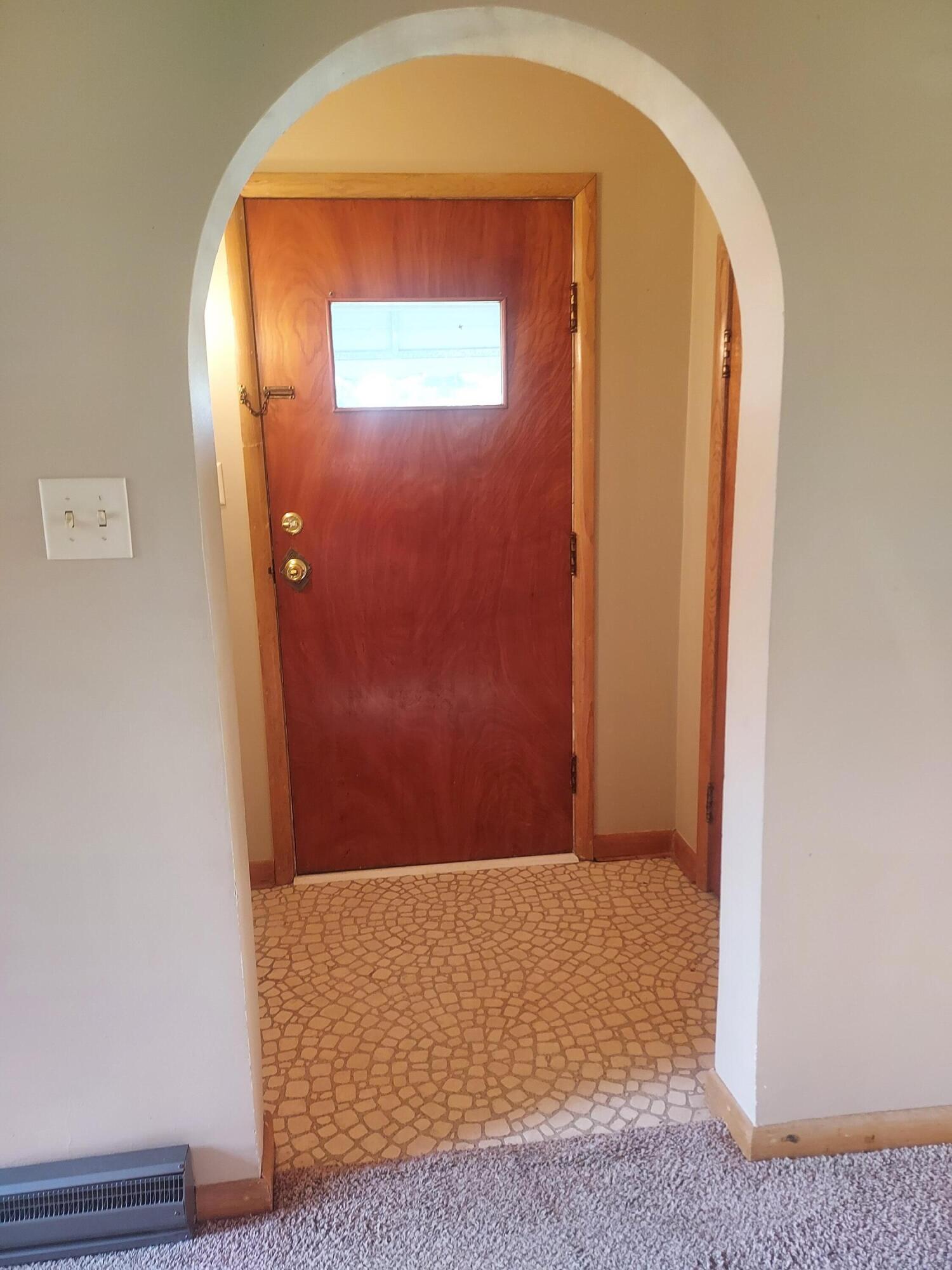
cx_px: 476
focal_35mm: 24
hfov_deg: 56.8
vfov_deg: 71.6
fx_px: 880
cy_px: 635
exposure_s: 1/40
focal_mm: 4.6
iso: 320
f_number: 1.8
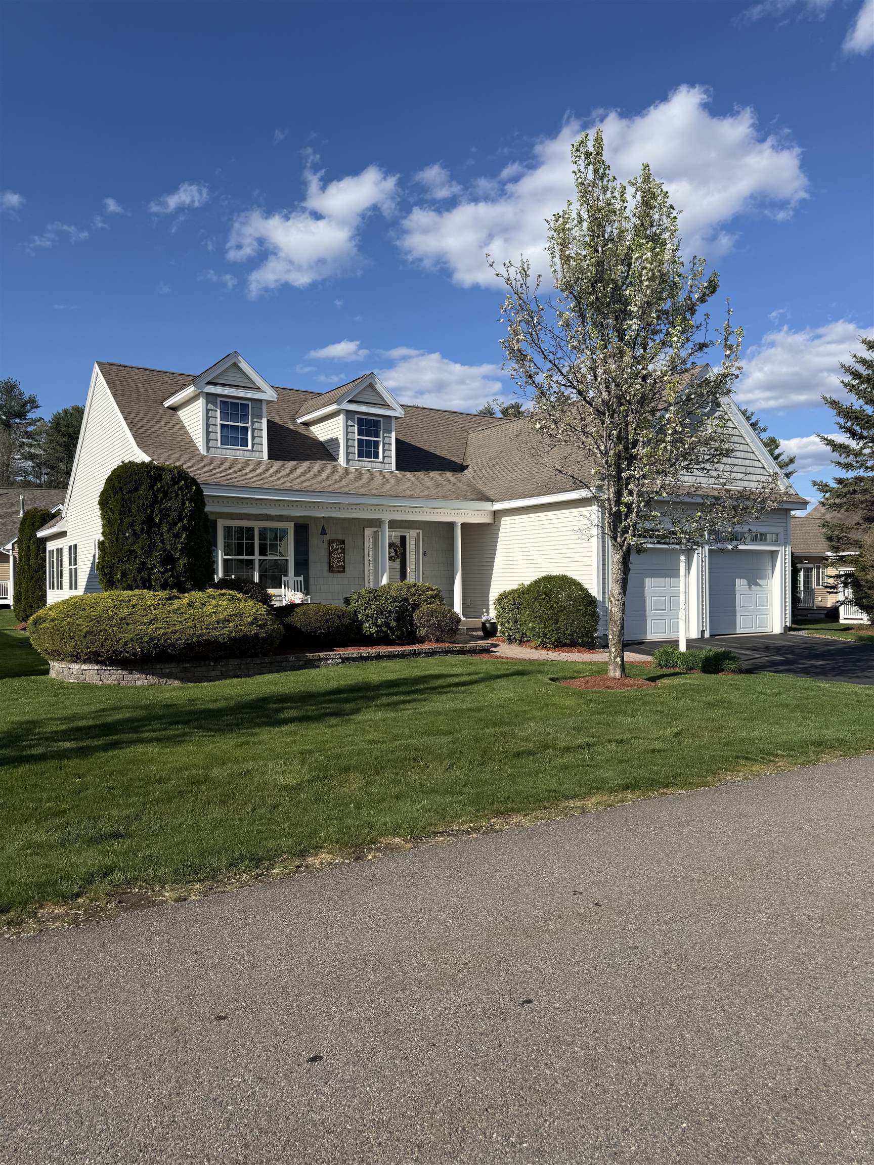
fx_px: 808
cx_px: 437
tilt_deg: +0.5
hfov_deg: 56.8
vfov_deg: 71.6
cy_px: 582
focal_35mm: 24
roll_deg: +0.3
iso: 80
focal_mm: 6.76
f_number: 1.78
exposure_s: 1/4673
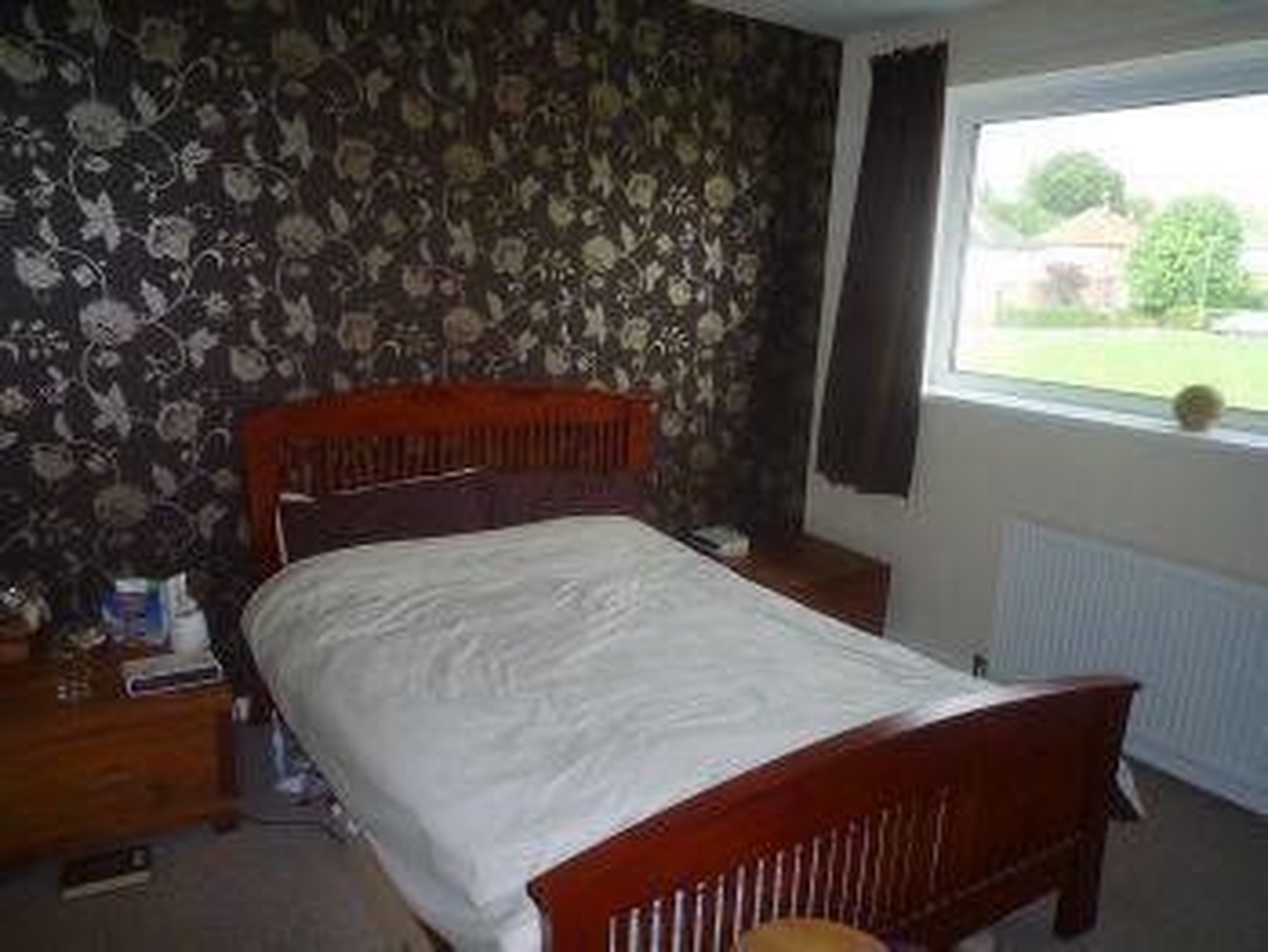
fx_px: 916
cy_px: 476
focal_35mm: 25
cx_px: 634
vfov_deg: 54.9
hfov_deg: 69.4
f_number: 2.8
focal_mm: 4.4
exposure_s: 1/30
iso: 100
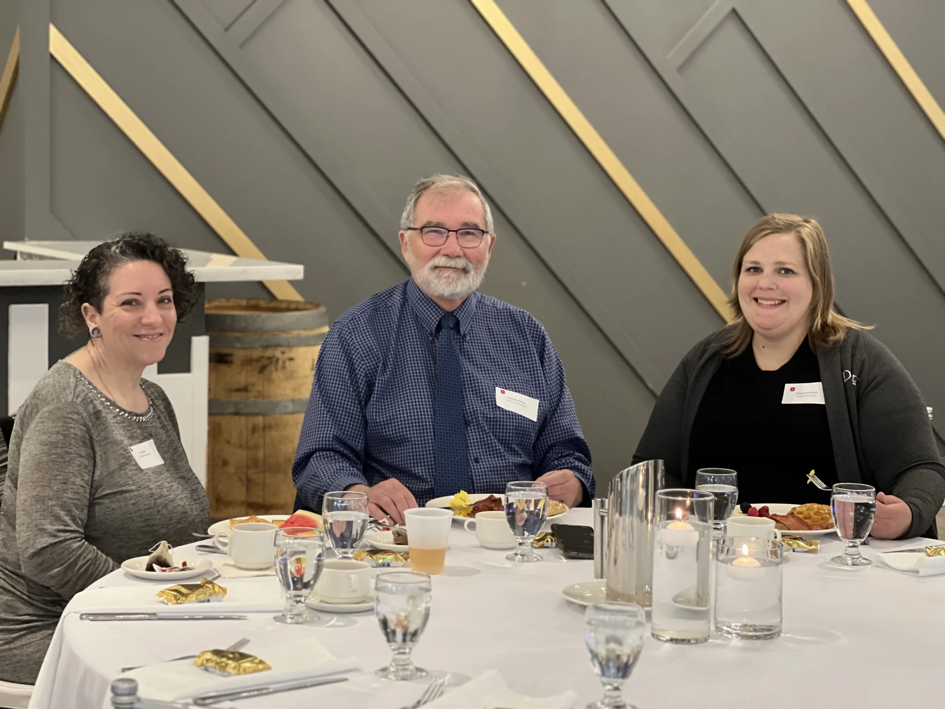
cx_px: 472
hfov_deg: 25.3
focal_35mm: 77
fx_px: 2102
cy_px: 354
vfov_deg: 19.1
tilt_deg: -5.9
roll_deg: -1.4
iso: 400
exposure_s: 1/40
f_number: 2.8
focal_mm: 9
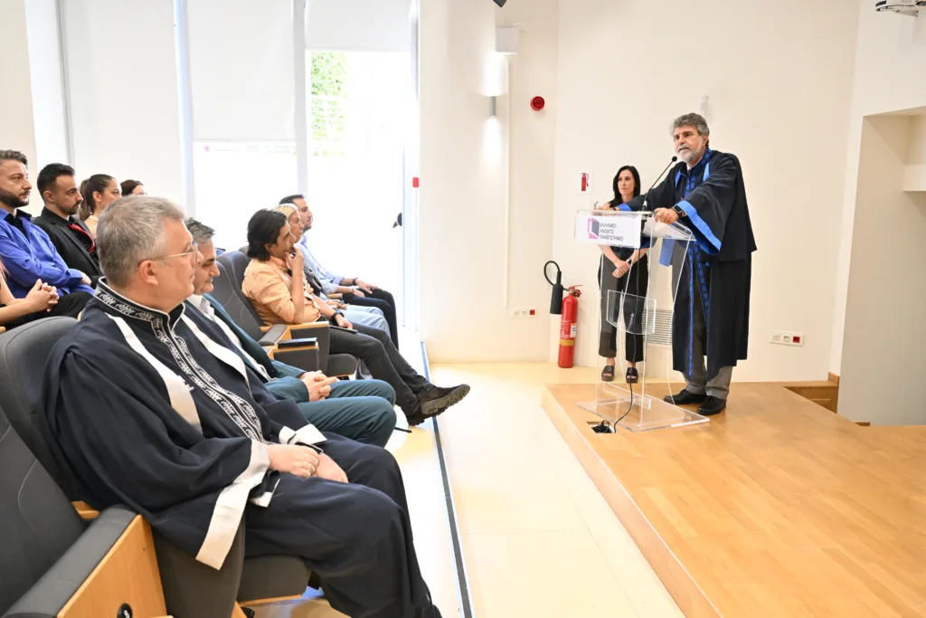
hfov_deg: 63.7
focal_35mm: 29
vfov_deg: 45.0
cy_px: 309
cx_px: 463
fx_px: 746
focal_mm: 29
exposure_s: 1/125
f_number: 5.6
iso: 3200
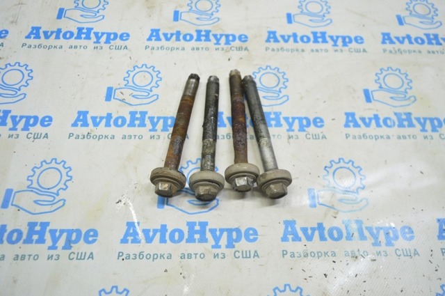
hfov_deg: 67.4
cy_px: 148
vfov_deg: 47.8
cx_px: 222
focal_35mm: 27
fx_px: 333
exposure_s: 1/40
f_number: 3.5
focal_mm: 18
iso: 400
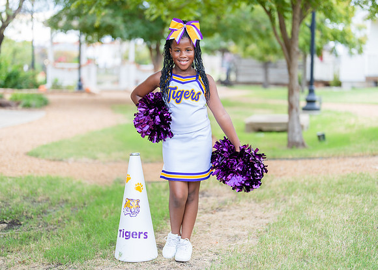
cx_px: 189
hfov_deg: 36.4
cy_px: 135
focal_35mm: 54
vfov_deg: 26.4
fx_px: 574
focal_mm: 50
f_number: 1.2
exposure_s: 1/400
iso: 160
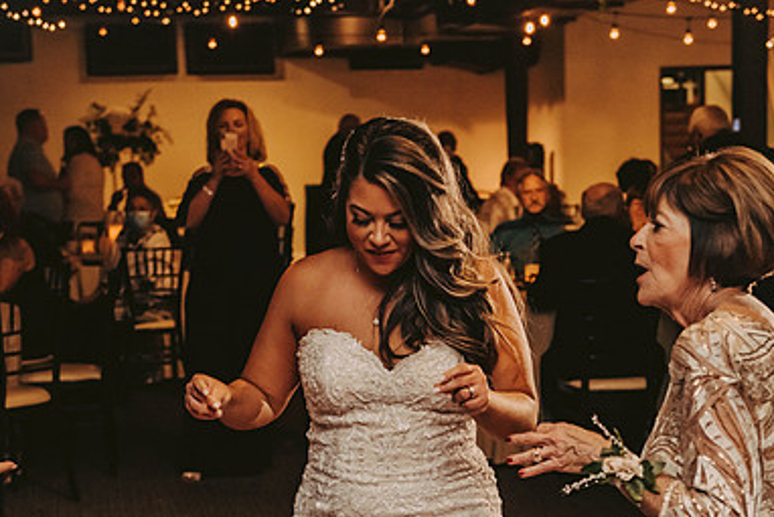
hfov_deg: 26.6
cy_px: 372
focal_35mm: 76
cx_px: 405
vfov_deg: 17.9
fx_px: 1635
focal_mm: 50
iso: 2000
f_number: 3.5
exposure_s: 1/200
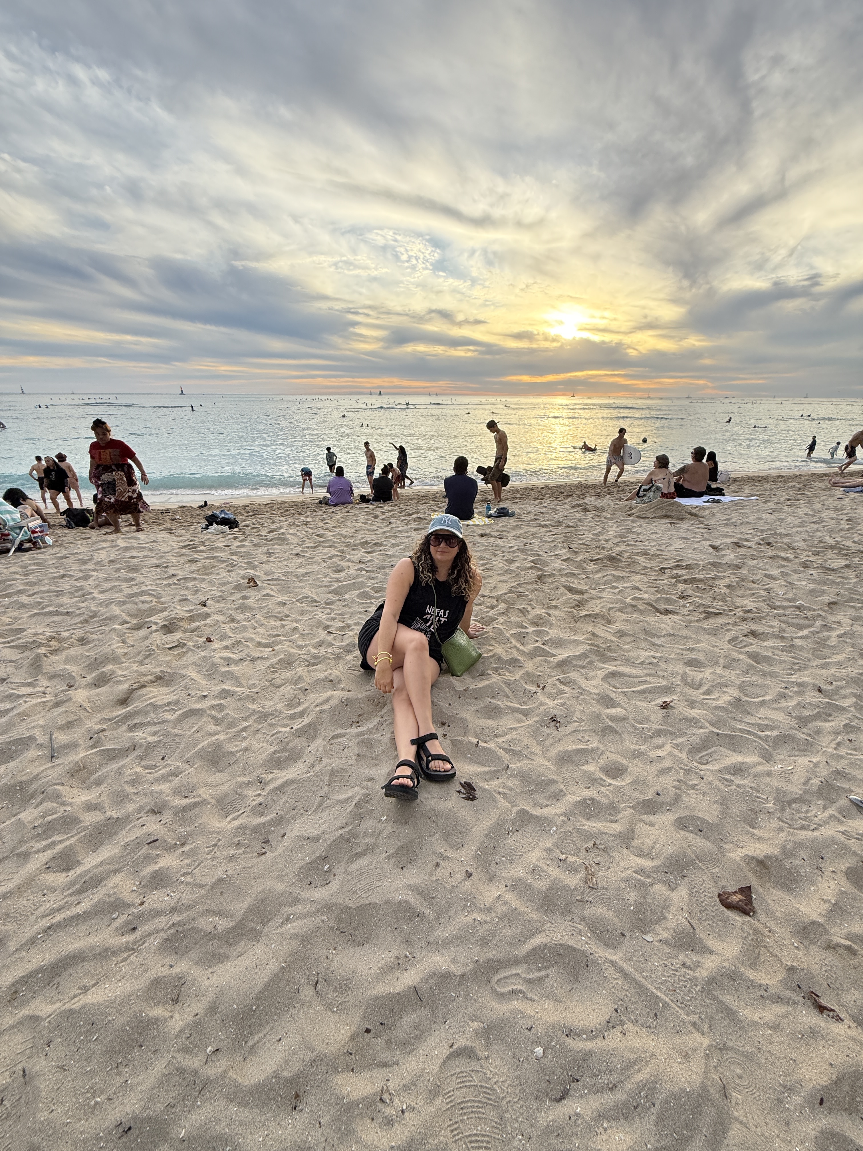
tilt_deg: -20.8
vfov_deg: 102.1
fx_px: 465
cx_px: 432
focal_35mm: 14
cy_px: 576
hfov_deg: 85.7
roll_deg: -1.2
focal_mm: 2.22
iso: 64
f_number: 2.2
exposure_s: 1/535
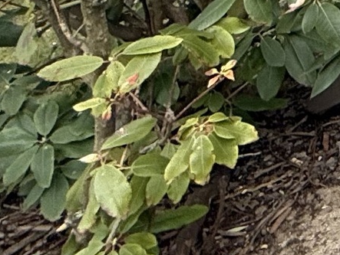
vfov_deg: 11.1
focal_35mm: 97
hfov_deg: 11.5
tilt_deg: +1.1
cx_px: 1017
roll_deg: +0.6
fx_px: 954
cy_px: -459
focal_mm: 2.22
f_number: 2.2
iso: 50
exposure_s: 1/140
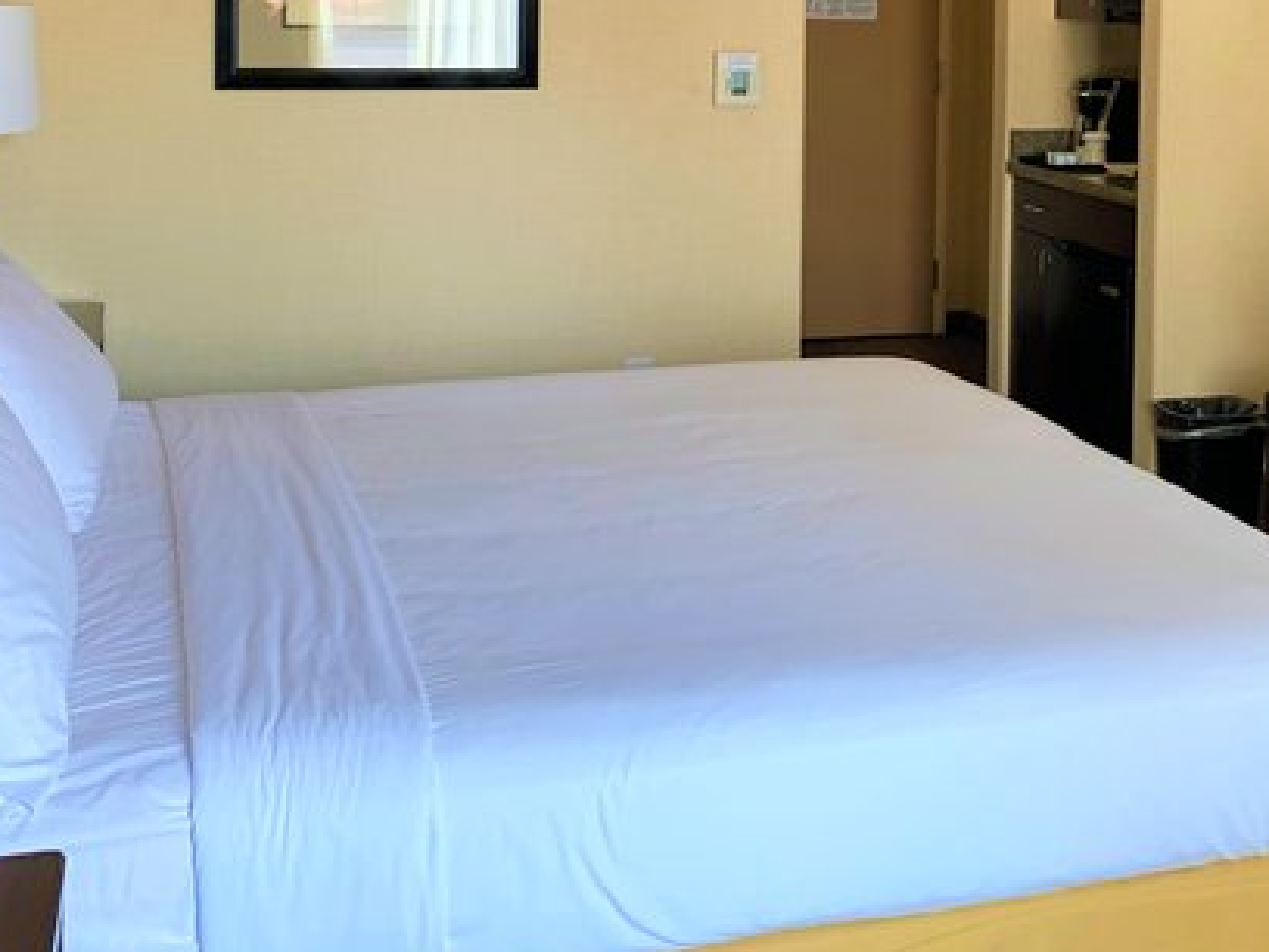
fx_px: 1870
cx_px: 806
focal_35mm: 51
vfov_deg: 27.4
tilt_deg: -3.1
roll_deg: -0.8
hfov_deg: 37.2
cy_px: 78
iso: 100
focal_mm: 4.25
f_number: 1.8
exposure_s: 1/76
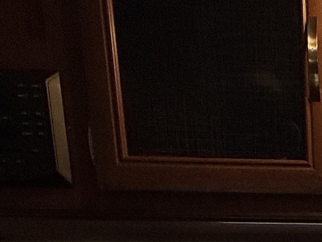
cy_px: 496
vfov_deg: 16.4
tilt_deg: -12.7
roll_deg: -0.5
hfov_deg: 24.4
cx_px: 453
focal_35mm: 66
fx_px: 614
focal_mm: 2.22
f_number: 2.2
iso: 80
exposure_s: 1/99
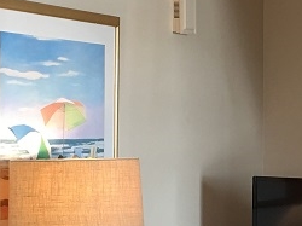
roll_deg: -1.1
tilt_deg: -5.4
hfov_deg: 16.3
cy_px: 234
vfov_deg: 12.5
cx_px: 345
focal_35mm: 117
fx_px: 1020
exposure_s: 1/15
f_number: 2.2
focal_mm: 4.15
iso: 40
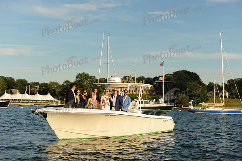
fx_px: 417
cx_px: 121
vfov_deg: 21.9
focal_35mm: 62
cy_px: 80
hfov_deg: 32.4
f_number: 7.1
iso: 250
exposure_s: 1/800
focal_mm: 62
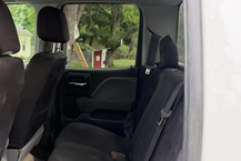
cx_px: 40
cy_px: 97
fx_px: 308
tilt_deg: -11.5
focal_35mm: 46
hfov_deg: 40.5
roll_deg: -1.8
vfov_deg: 29.2
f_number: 1.78
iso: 125
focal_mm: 6.76
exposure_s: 1/202
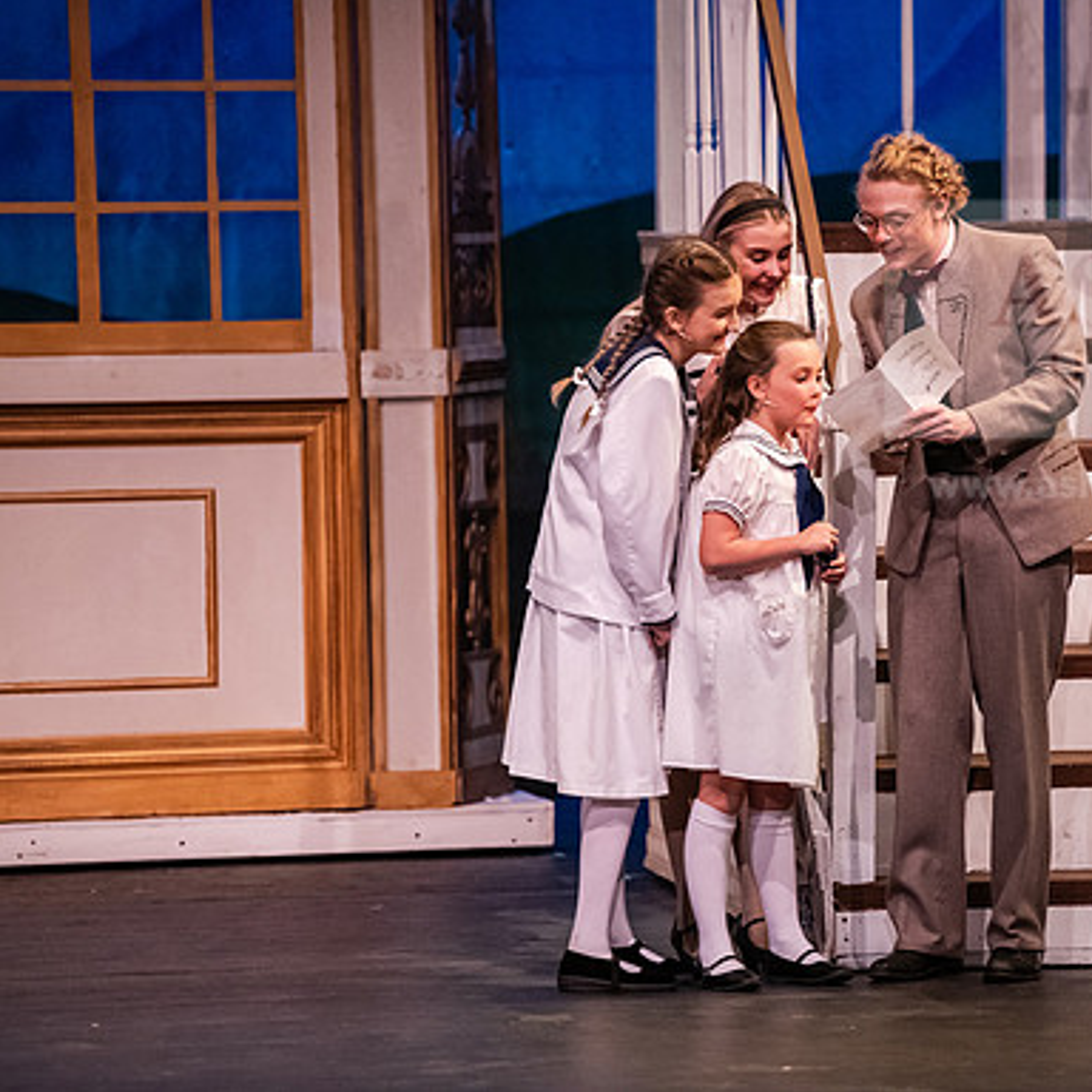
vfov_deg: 7.2
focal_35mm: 244
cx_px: 799
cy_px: 545
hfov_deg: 7.2
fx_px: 8708
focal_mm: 190
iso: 4000
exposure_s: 1/320
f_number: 3.2
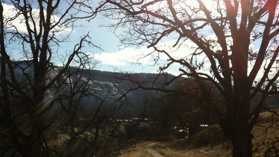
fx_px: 340
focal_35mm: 46
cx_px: 125
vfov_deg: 25.9
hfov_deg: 44.5
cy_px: 89
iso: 80
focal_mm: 3.85
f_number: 2.8
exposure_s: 1/2320
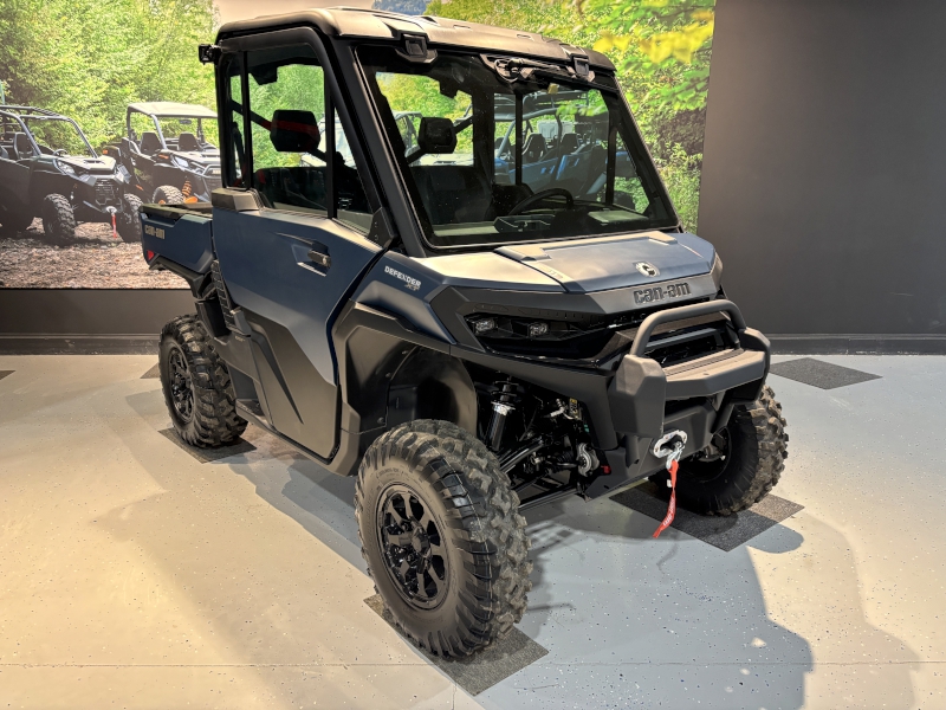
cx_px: 473
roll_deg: +0.0
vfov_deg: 53.1
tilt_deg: -15.0
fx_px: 711
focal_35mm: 26
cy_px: 355
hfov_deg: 67.3
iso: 320
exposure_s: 1/60
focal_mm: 5.96
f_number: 1.6
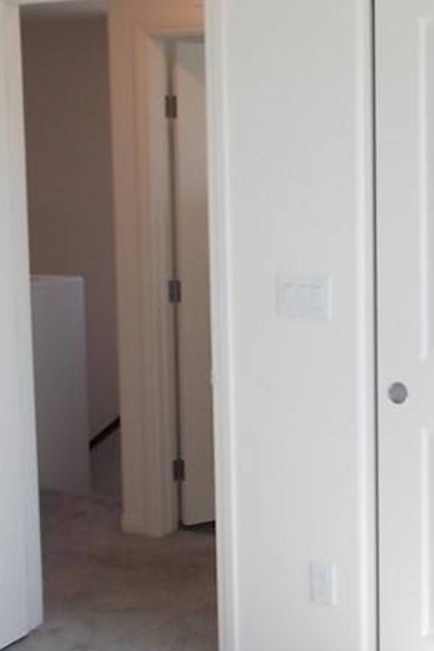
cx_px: 372
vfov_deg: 31.9
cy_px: 306
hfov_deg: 21.2
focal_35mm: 63
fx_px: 1140
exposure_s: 1/60
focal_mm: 4.6
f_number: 3.2
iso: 80
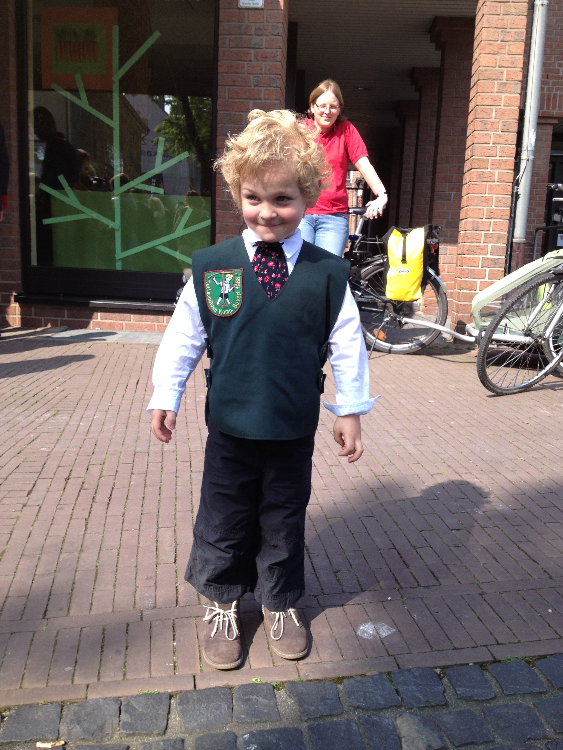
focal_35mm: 35
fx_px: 759
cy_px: 375
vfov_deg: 52.6
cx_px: 282
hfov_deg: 40.7
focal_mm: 4.28
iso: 50
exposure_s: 1/525
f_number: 2.4
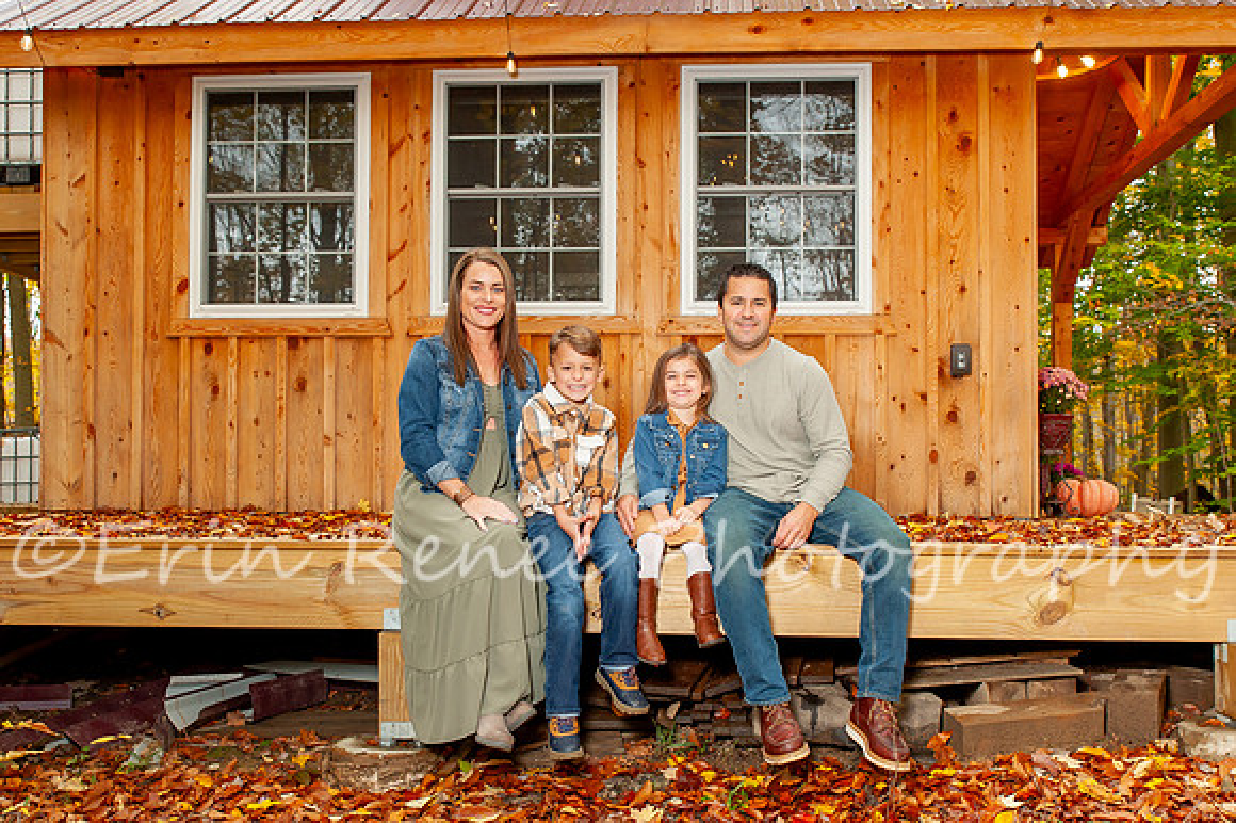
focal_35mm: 37
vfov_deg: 36.1
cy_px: 469
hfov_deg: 52.2
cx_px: 636
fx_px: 1260
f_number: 5
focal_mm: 30
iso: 500
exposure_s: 1/160
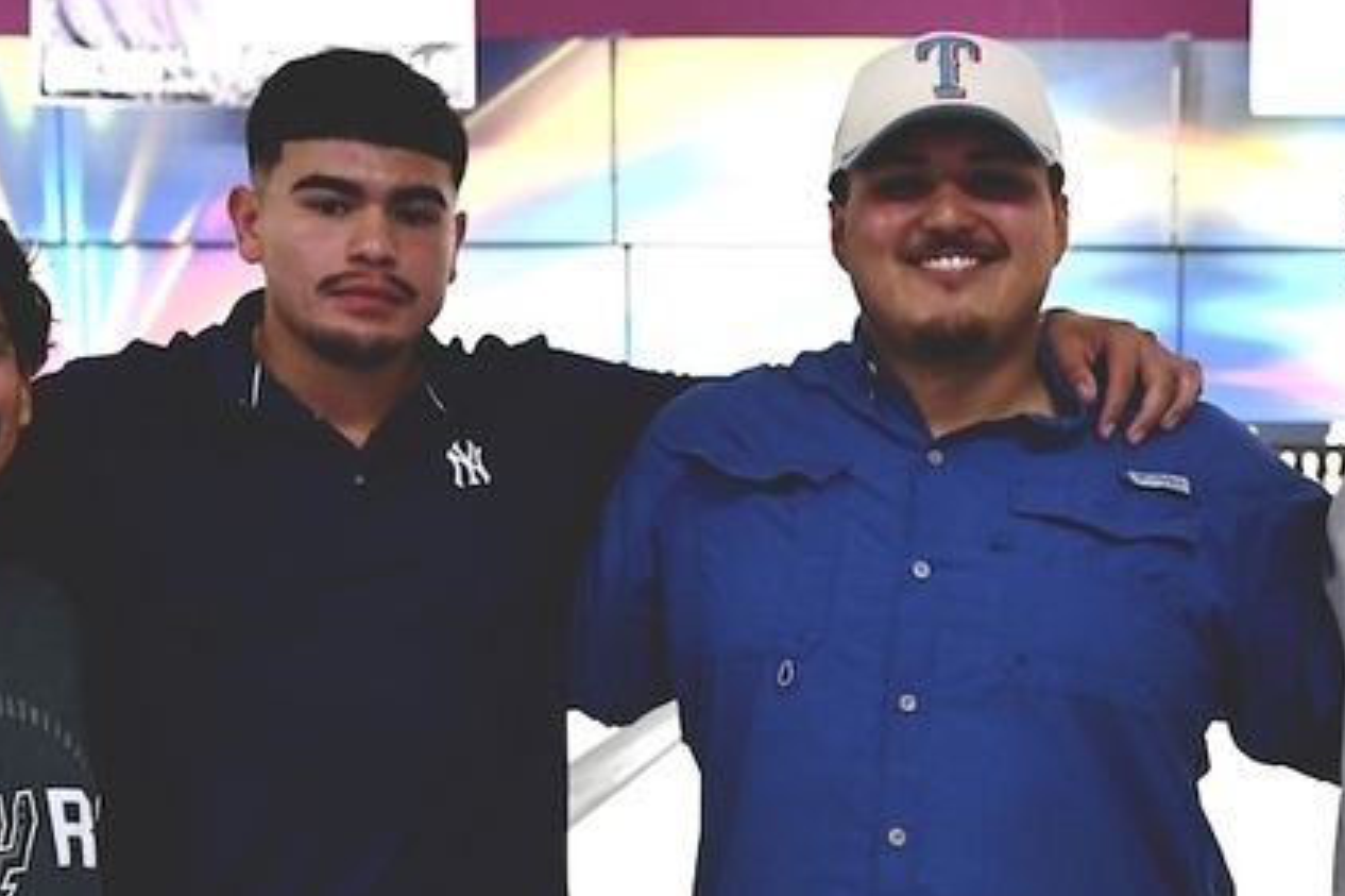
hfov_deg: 19.9
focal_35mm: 102
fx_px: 3809
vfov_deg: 13.3
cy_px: 746
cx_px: 982
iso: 3200
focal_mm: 28
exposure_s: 1/100
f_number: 5
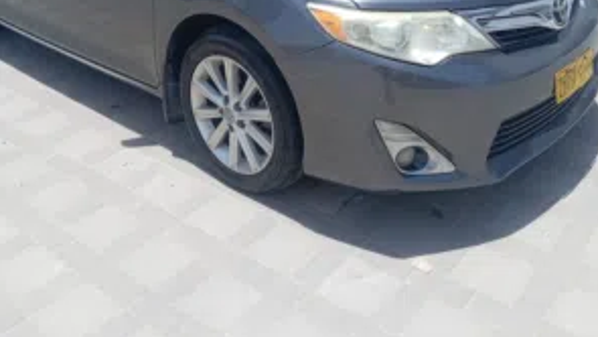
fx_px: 634
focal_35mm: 40
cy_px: 1
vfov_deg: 28.0
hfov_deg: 50.5
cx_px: 302
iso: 101
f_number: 1.8
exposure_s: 1/461
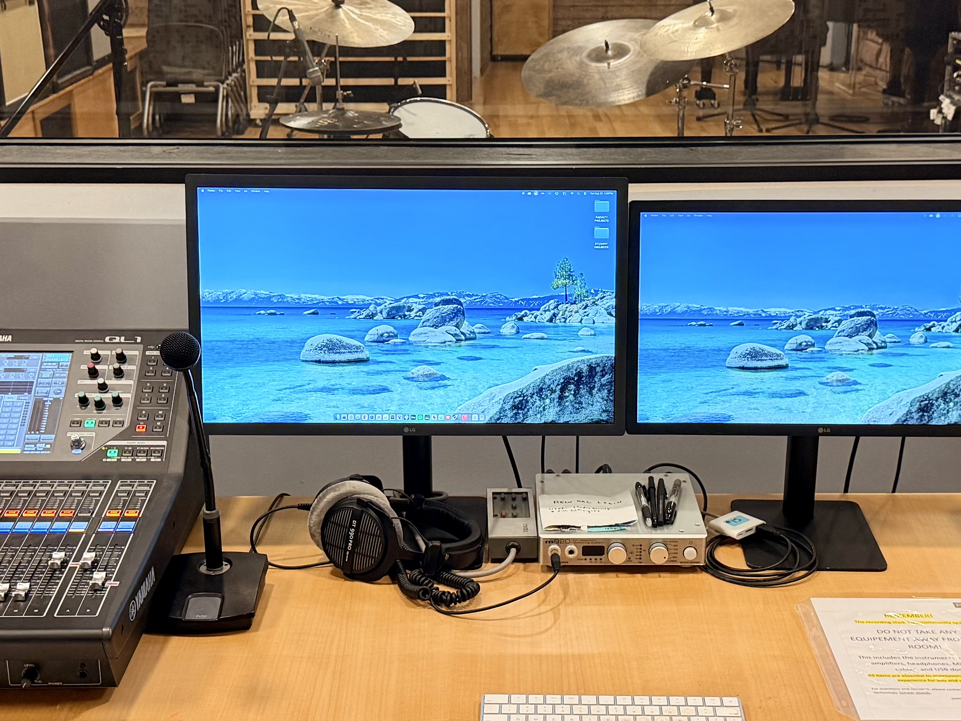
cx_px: 524
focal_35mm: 53
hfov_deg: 36.1
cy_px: 401
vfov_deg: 27.5
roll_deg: -0.1
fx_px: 1471
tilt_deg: -20.3
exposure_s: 1/120
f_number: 1.78
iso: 320
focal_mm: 6.76
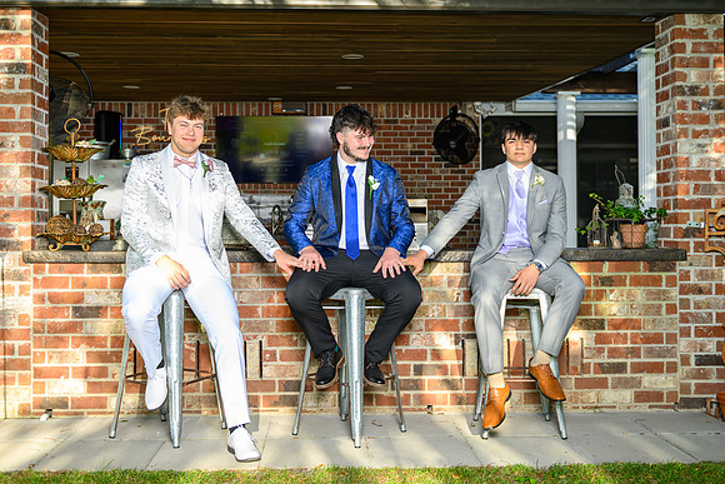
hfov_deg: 49.9
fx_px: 779
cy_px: 220
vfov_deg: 34.5
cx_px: 362
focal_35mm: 39
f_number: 2.8
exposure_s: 1/250
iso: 100
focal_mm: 34
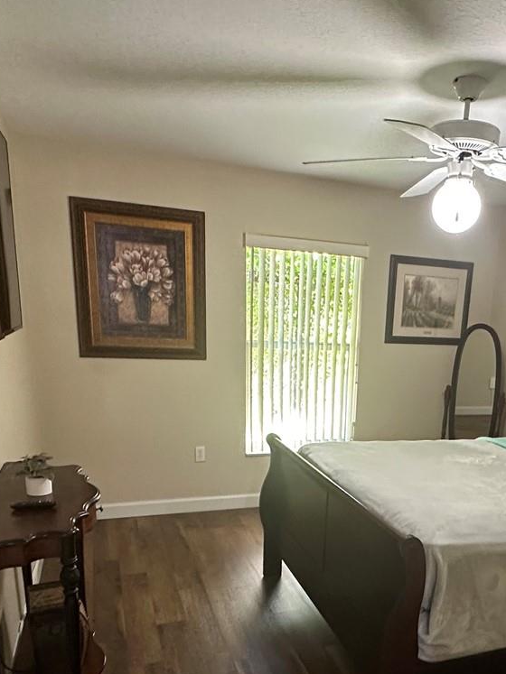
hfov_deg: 45.9
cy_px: 477
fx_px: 585
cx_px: 348
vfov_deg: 57.9
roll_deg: -4.0
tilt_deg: -14.9
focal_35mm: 30
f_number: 2.2
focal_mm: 2.22
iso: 500
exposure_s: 1/60
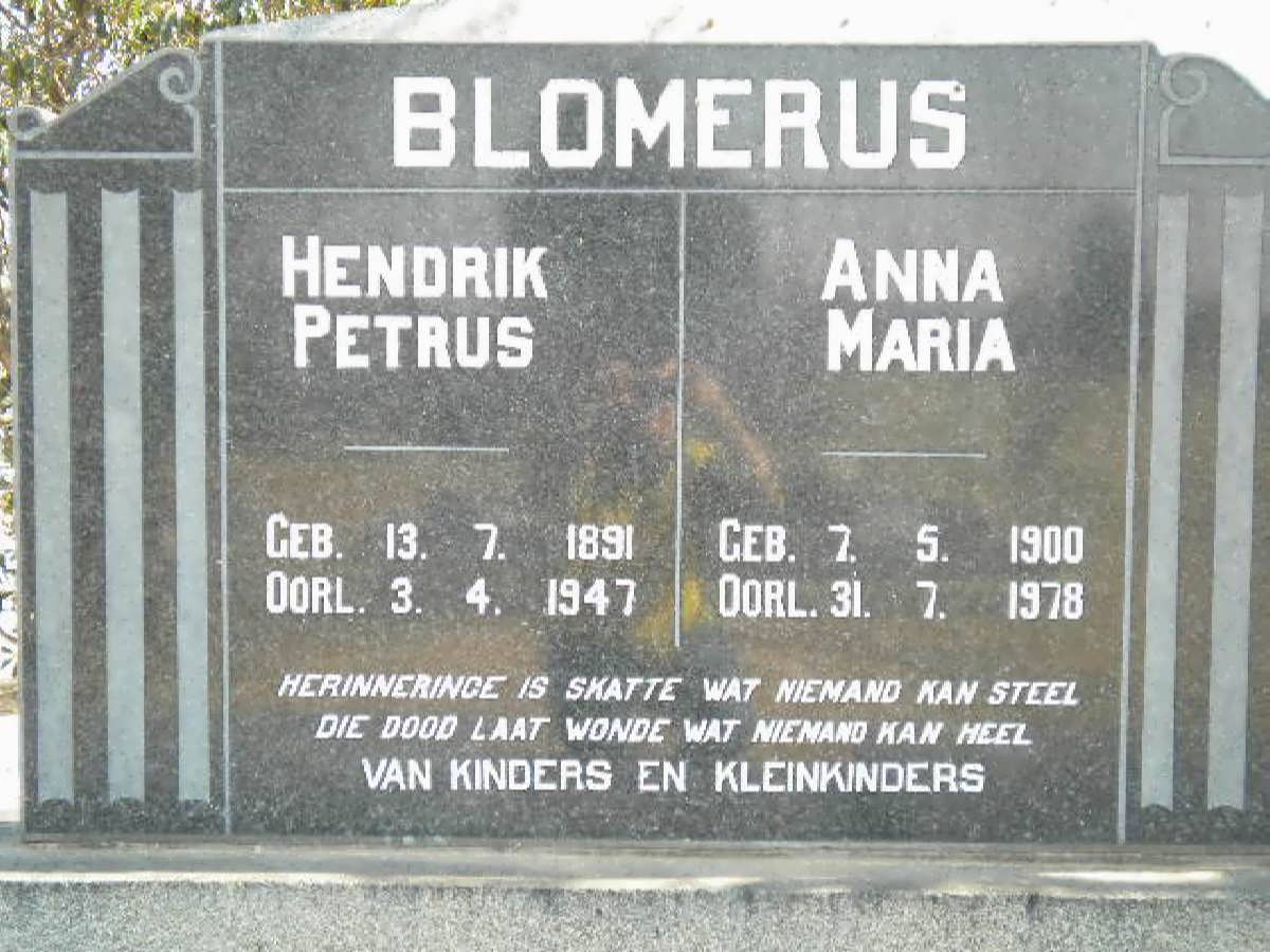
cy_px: 476
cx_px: 635
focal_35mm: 52
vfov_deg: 28.0
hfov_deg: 36.8
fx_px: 1908
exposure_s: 1/66.1
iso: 80
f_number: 3.9
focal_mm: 9.3
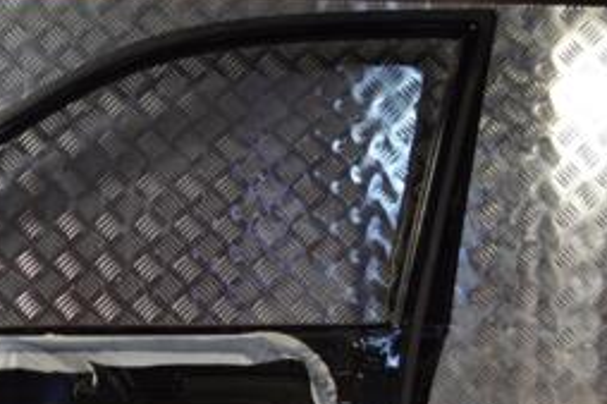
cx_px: 67
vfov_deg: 15.7
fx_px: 1432
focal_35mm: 85
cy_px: 421
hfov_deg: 23.3
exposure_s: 1/80
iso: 100
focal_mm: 24
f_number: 4.5
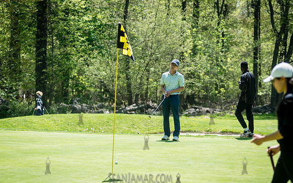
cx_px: 146
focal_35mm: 115
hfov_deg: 18.1
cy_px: 92
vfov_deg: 11.4
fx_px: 918
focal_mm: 112
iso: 100
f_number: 3.5
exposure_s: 1/800
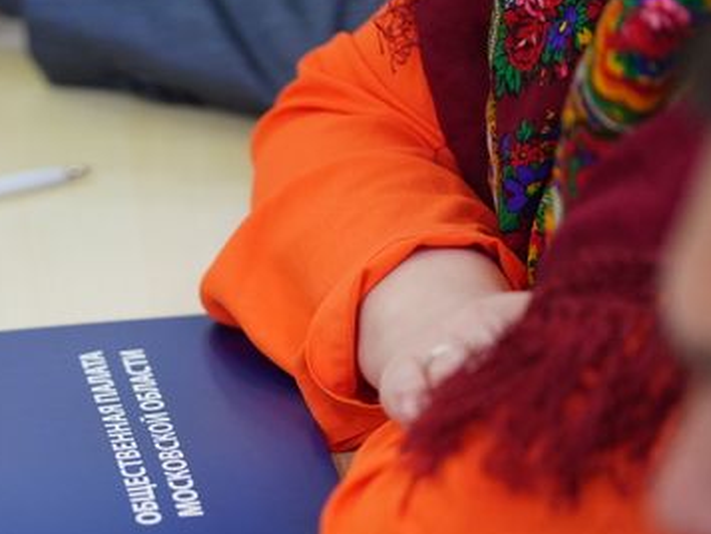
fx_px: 6883
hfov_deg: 5.9
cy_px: 406
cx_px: 140
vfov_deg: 4.4
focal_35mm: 335
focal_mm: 178
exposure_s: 1/400
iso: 2000
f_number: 2.8
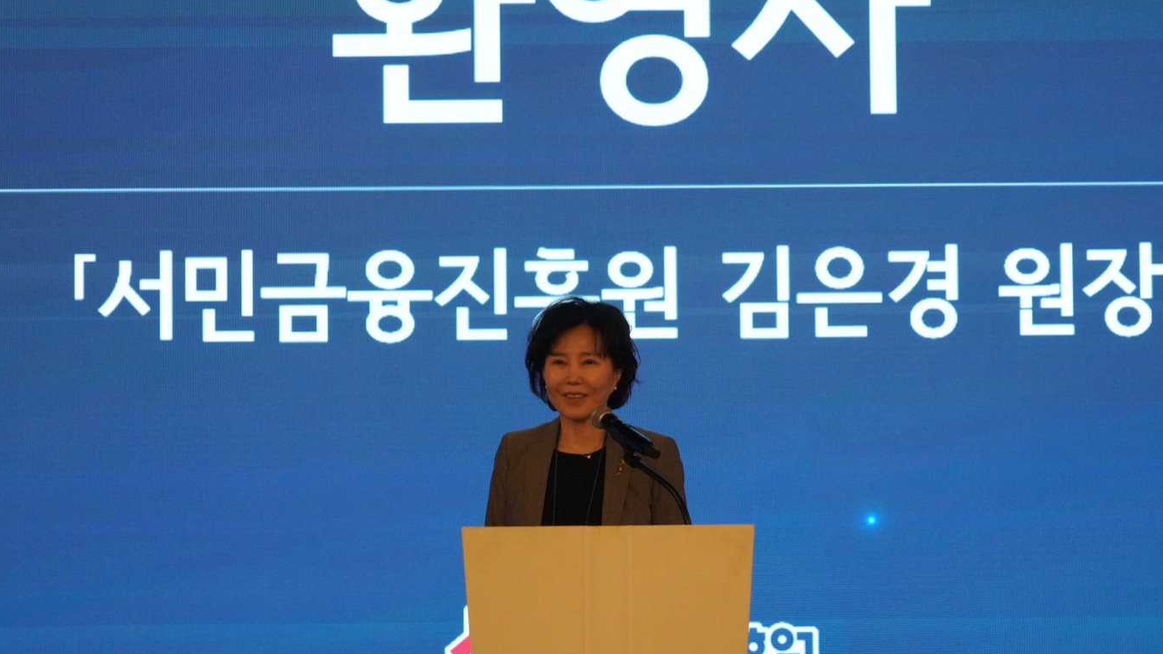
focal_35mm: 148
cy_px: 286
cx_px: 607
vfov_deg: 8.2
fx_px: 4563
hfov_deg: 14.5
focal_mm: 120
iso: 6400
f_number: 6.3
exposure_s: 1/160
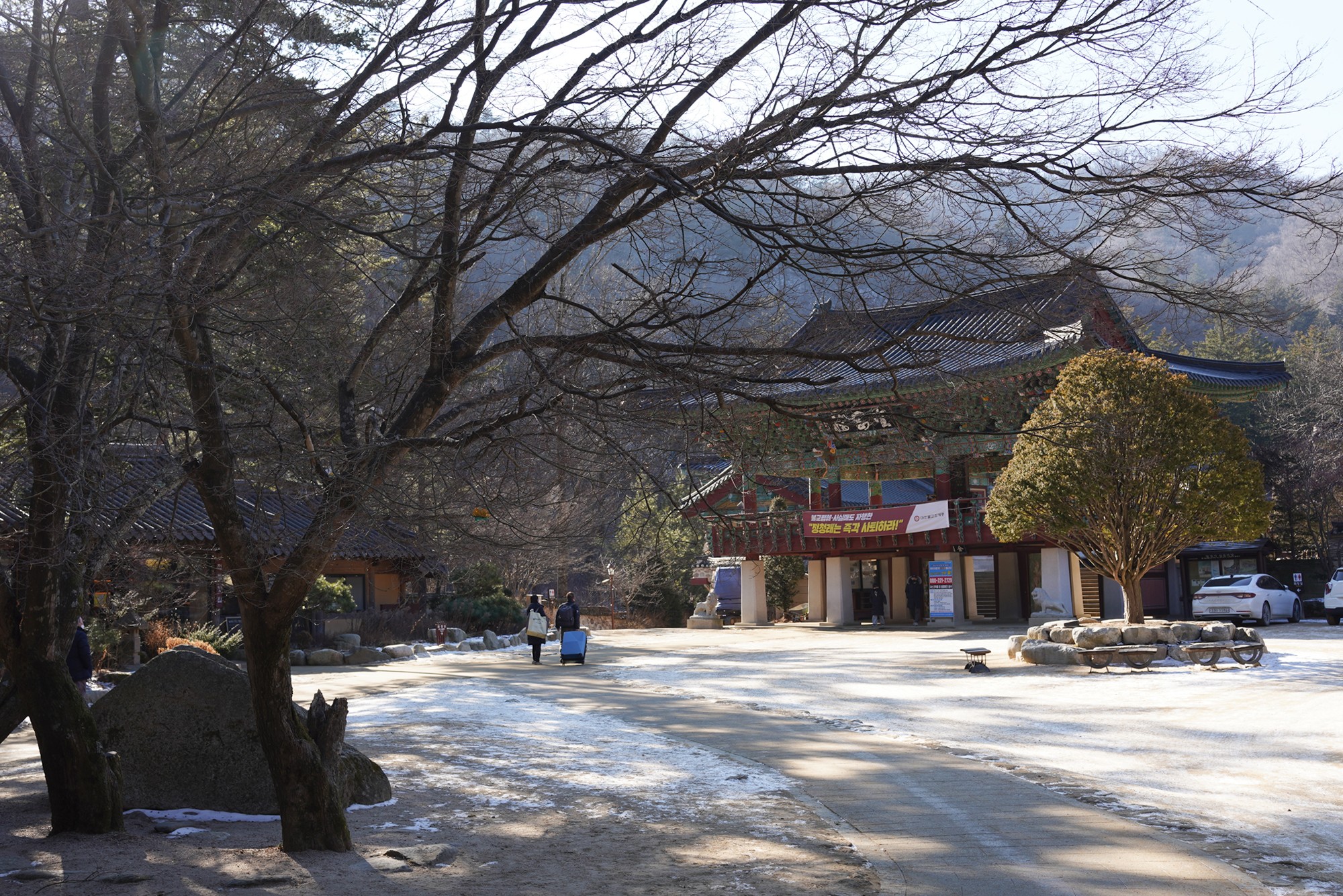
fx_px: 1306
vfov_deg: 37.9
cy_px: 448
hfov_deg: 54.4
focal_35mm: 35
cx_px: 672
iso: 100
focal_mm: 35
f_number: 7.1
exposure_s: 1/100
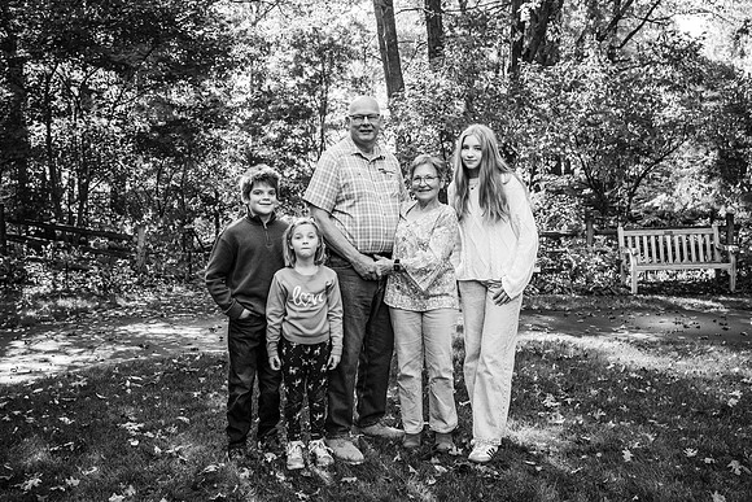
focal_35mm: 35
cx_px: 390
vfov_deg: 37.8
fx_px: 734
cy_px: 242
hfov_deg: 54.3
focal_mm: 33.5
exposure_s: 1/250
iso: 400
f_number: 5
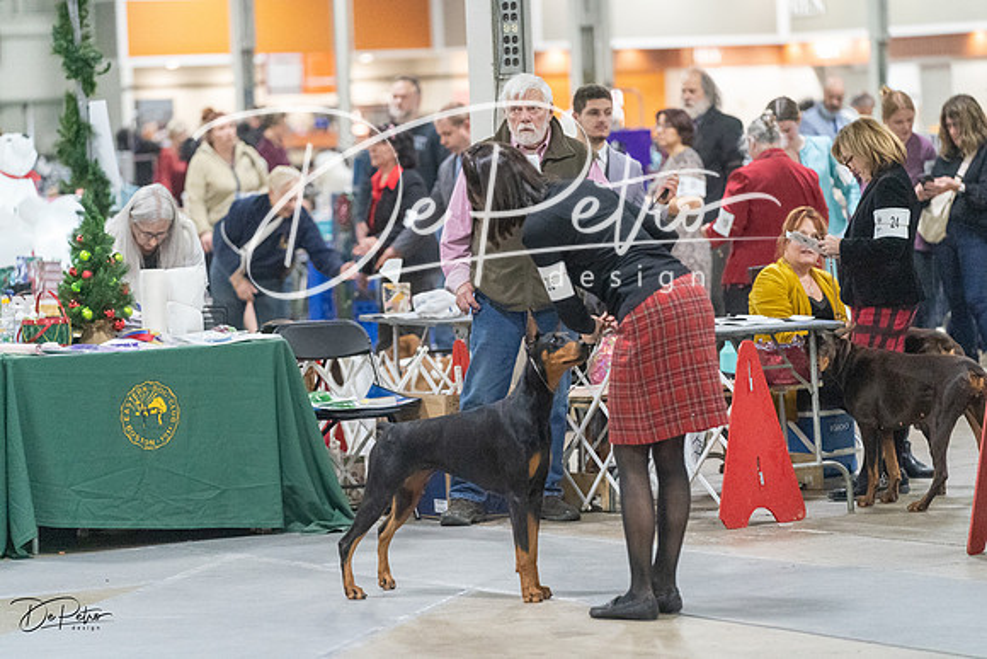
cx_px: 494
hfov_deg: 12.5
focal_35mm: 164
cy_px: 330
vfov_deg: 8.4
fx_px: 4497
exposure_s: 1/400
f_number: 3.2
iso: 12800
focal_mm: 164
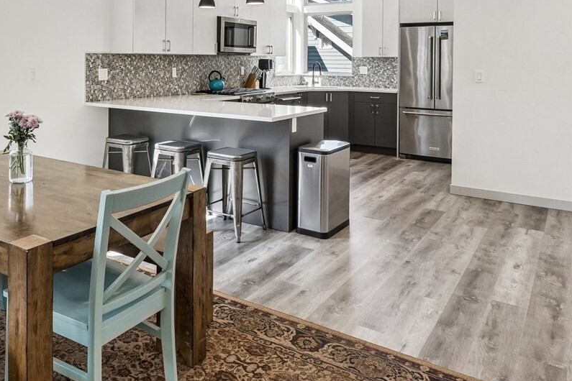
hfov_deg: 57.5
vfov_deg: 39.3
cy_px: 71
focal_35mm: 32
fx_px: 508
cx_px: 194
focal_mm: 10
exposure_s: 1/15
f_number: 9
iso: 250
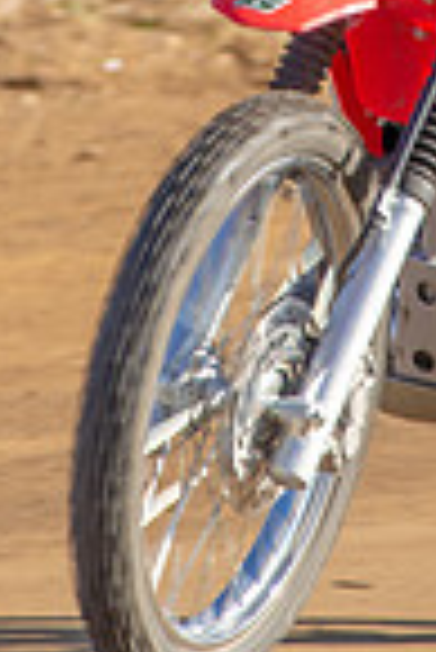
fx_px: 36298
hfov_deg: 0.7
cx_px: 233
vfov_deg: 1.0
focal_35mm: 2003
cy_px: -113
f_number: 6.3
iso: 200
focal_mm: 300
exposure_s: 1/400
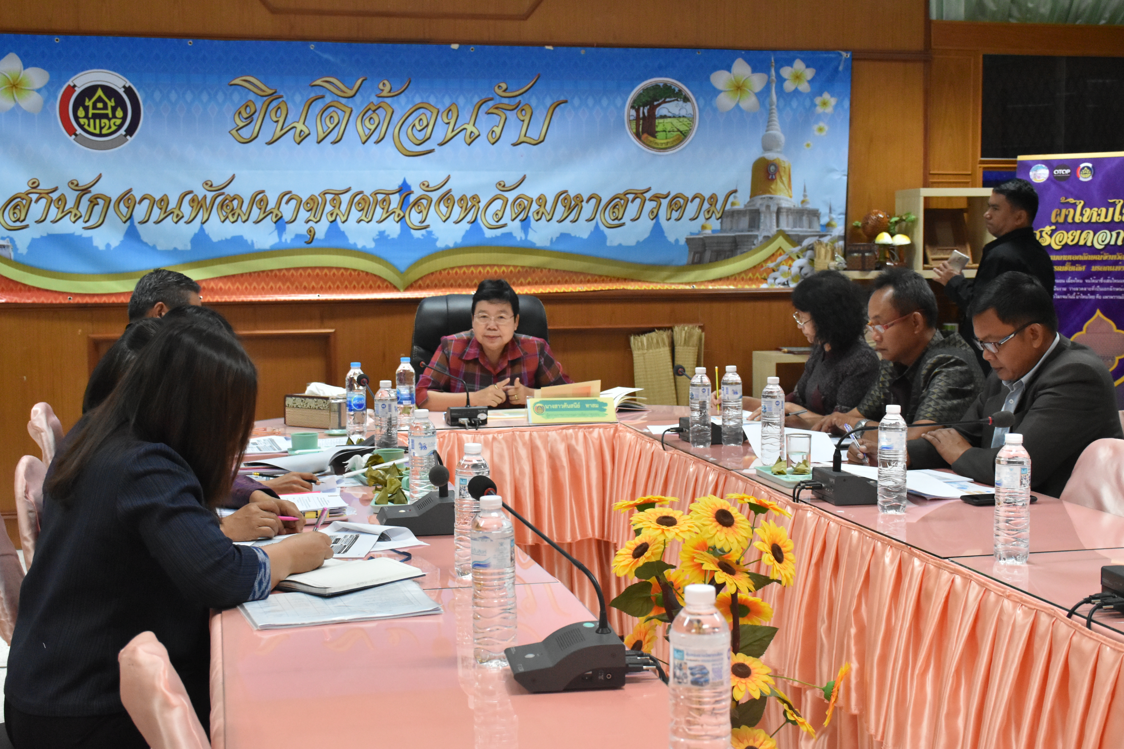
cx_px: 562
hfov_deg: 41.1
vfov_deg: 28.1
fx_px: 1499
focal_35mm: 48
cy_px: 374
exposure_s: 1/160
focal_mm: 32
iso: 2500
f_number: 6.3
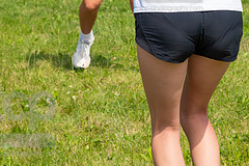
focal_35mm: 234
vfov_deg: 5.8
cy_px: -25
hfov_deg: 8.8
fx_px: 1618
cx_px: 171
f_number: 5.6
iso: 200
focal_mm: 65
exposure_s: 1/800
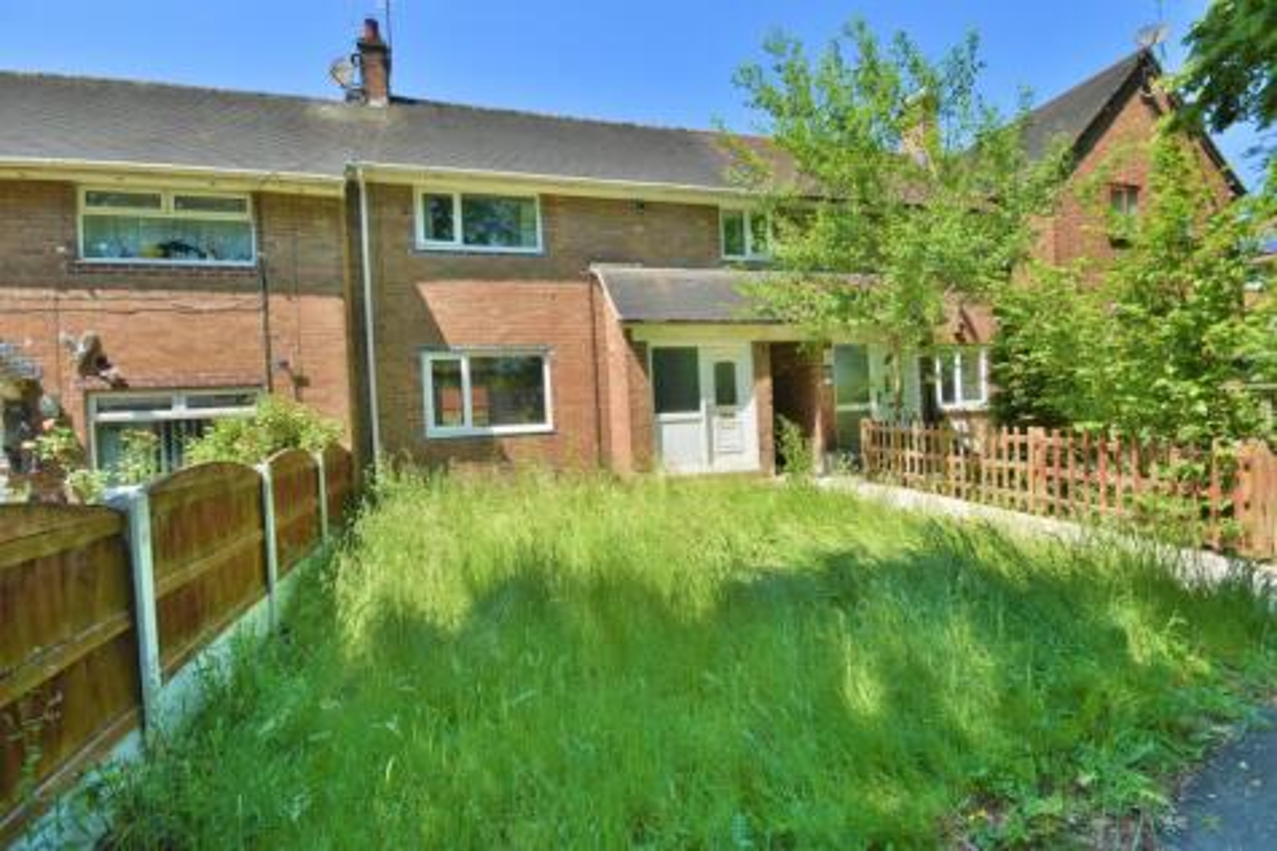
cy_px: 426
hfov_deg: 100.4
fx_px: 532
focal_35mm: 15
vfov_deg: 77.3
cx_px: 638
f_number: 11
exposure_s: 1/500
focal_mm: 10
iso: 800
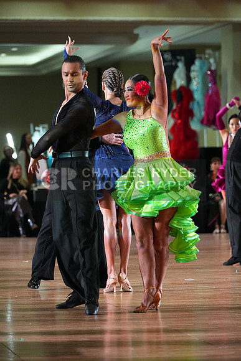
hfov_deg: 6.9
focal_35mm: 200
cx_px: 120
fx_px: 2007
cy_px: 180
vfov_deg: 10.3
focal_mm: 200
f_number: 5
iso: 8000
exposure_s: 1/400
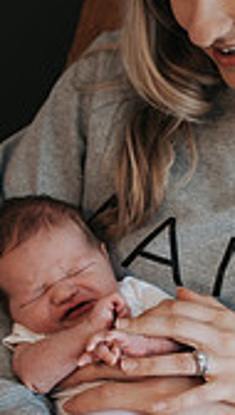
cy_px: 321
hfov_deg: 12.4
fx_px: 1081
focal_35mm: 98
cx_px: 114
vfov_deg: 21.5
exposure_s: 1/250
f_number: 2.8
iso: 1000
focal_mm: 35
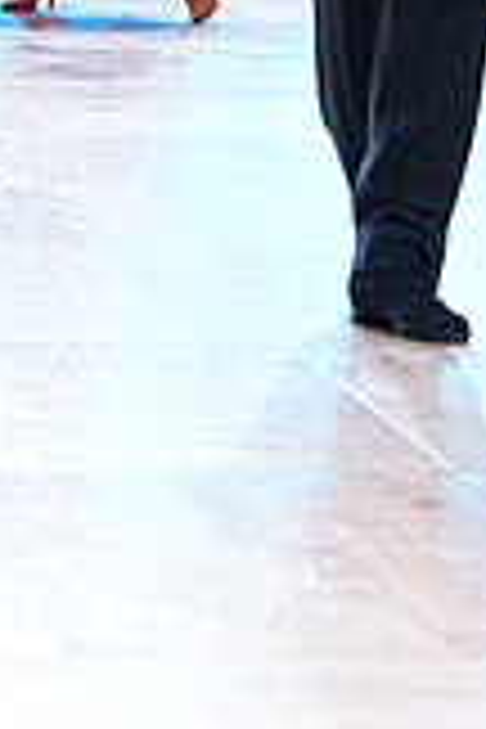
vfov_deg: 7.5
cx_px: 56
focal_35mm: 269
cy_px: -369
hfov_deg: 5.1
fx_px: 5447
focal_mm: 75
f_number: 4
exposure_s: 1/400
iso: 2000
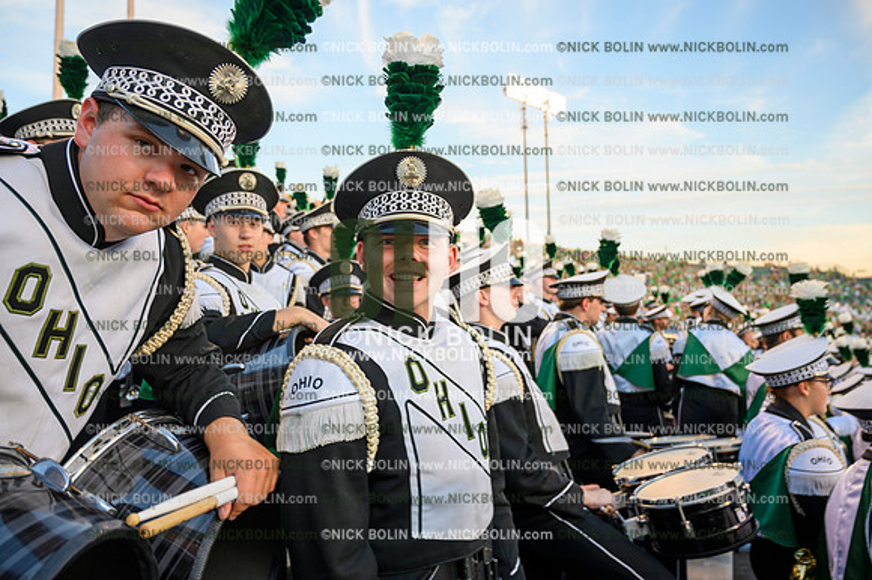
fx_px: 641
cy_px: 290
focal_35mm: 26
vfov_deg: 48.7
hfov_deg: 68.4
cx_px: 436
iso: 100
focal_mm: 26.5
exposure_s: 1/50
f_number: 4
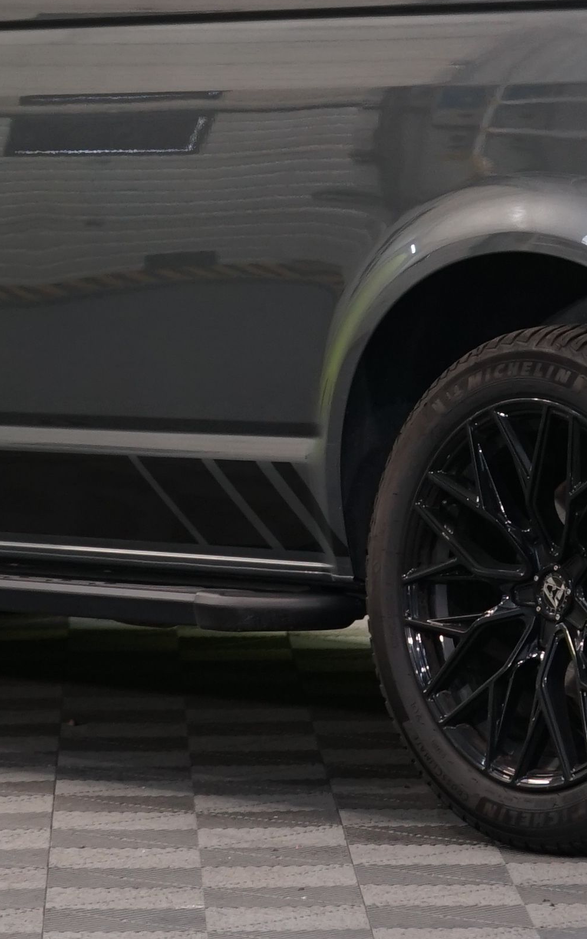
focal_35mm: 238
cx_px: 454
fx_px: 6090
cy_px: 104
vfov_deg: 8.8
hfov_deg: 5.5
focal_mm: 62
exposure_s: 1/30
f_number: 5.6
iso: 500
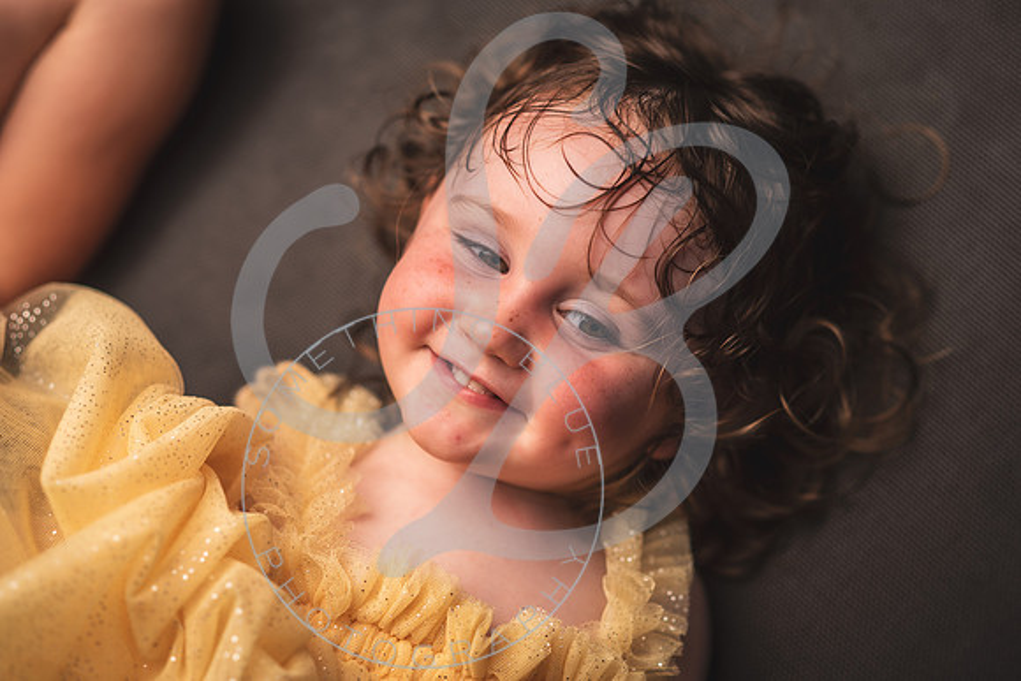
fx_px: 2411
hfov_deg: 23.9
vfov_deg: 16.1
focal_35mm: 85
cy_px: 340
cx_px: 510
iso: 100
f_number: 2.8
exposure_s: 1/800
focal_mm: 85
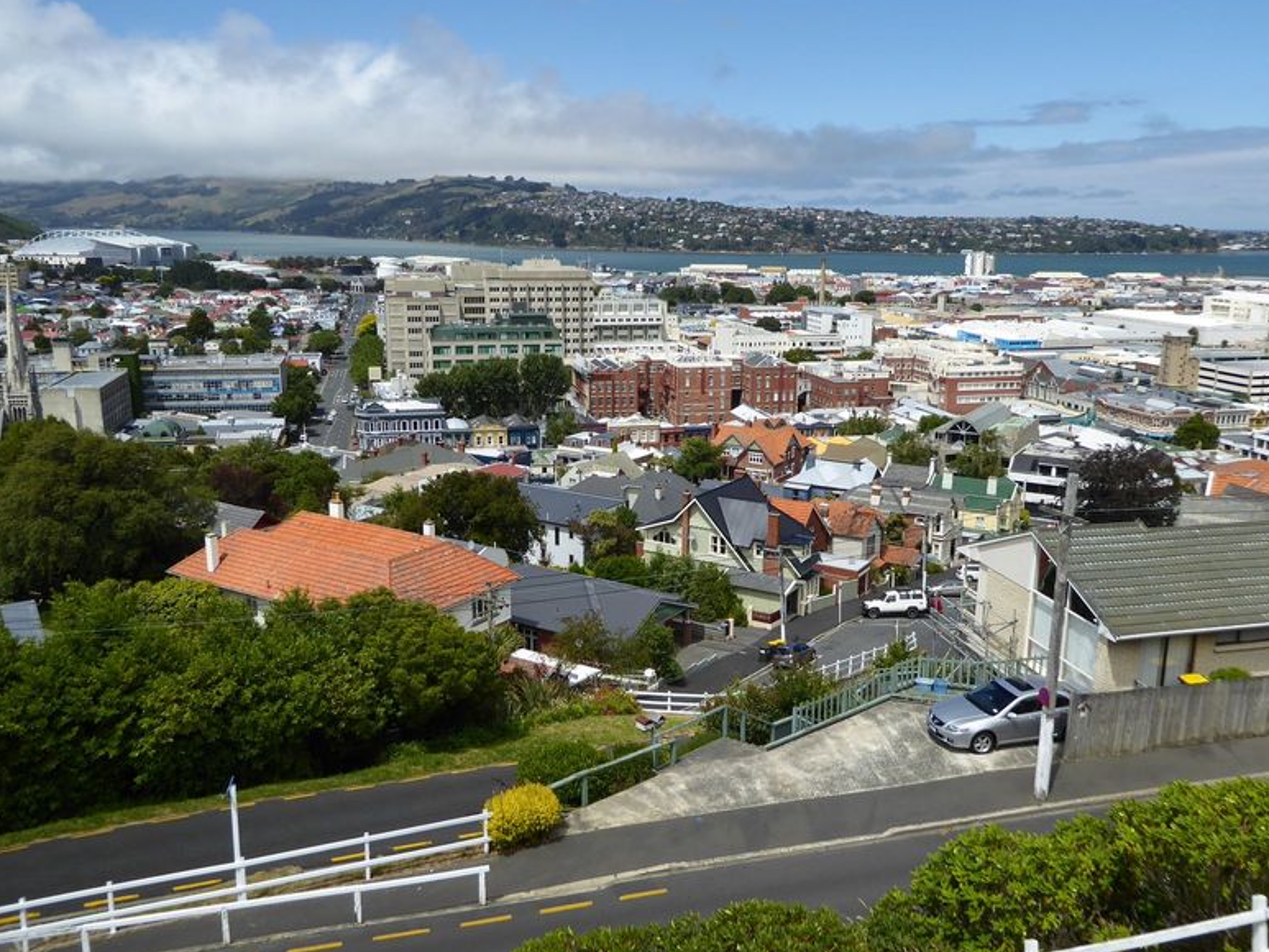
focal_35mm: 30
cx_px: 648
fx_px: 1100
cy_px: 469
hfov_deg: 60.0
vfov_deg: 46.8
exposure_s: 1/1300
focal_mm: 5
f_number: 3.5
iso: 80
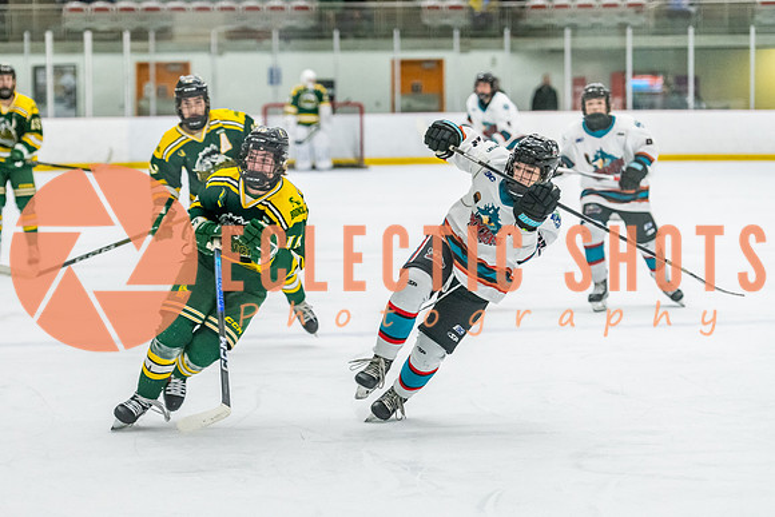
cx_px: 293
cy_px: 304
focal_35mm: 134
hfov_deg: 15.3
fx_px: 2879
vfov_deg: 10.3
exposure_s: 1/800
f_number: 2.8
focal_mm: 105
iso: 4000
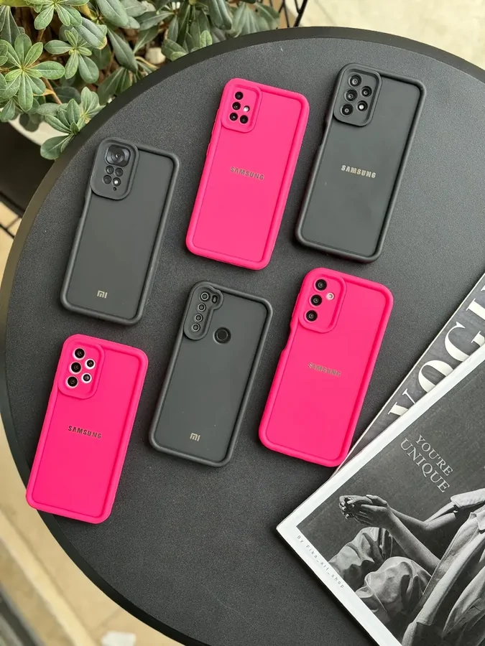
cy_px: 323
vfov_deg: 39.7
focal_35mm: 48
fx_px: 897
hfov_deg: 30.3
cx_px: 242
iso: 64
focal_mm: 6.86
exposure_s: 1/182
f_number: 1.78
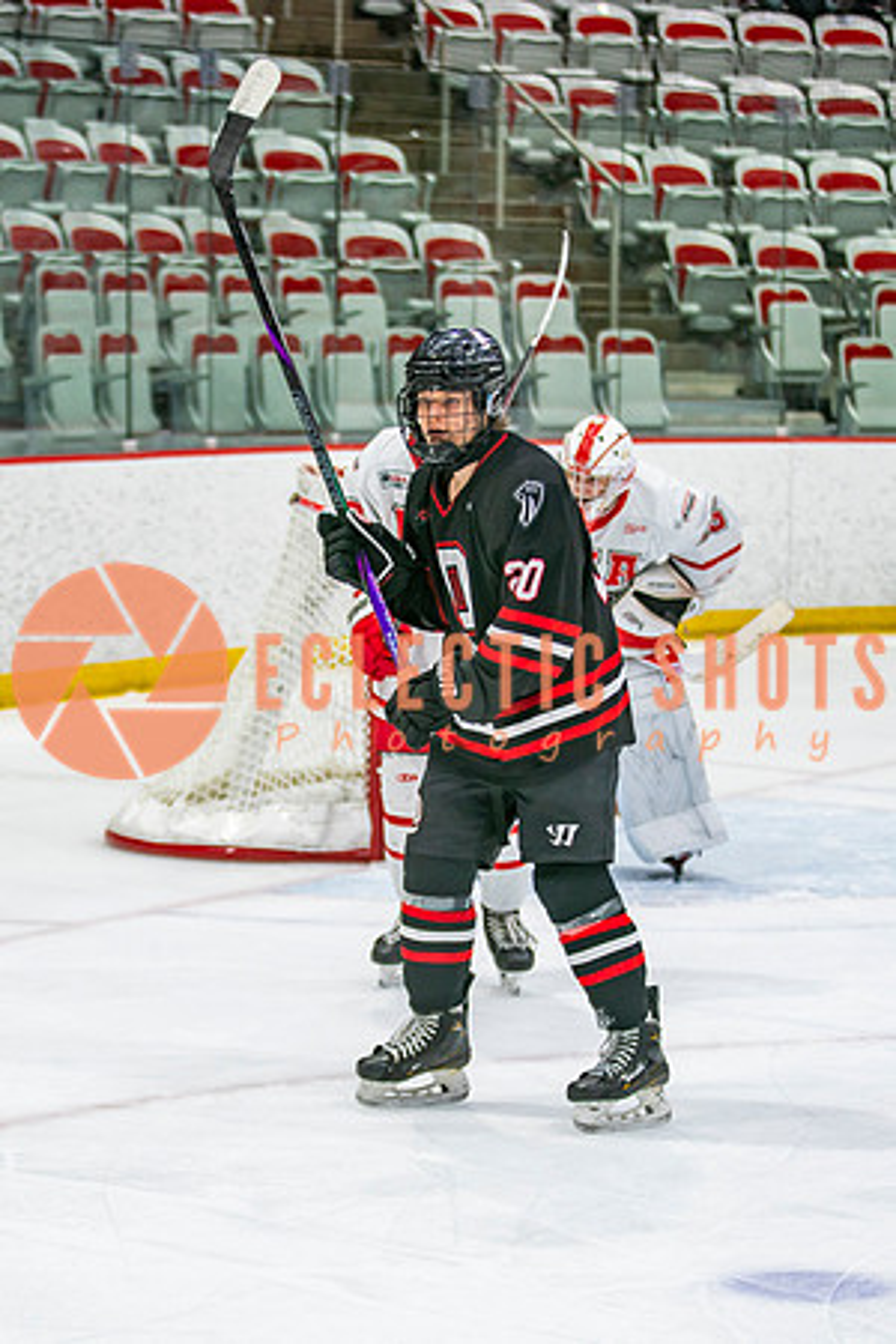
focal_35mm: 134
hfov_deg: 10.3
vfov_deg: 15.3
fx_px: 4994
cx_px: 385
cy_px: 707
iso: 640
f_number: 2.8
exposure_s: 1/640
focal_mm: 80
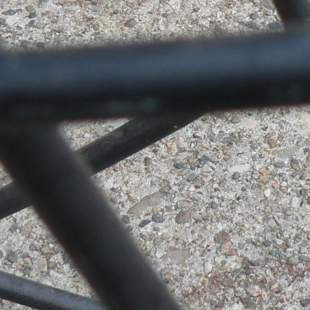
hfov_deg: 14.2
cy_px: 31
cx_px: 167
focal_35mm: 123
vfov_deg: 14.0
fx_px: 1246
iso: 80
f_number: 2.8
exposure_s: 1/30
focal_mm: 6
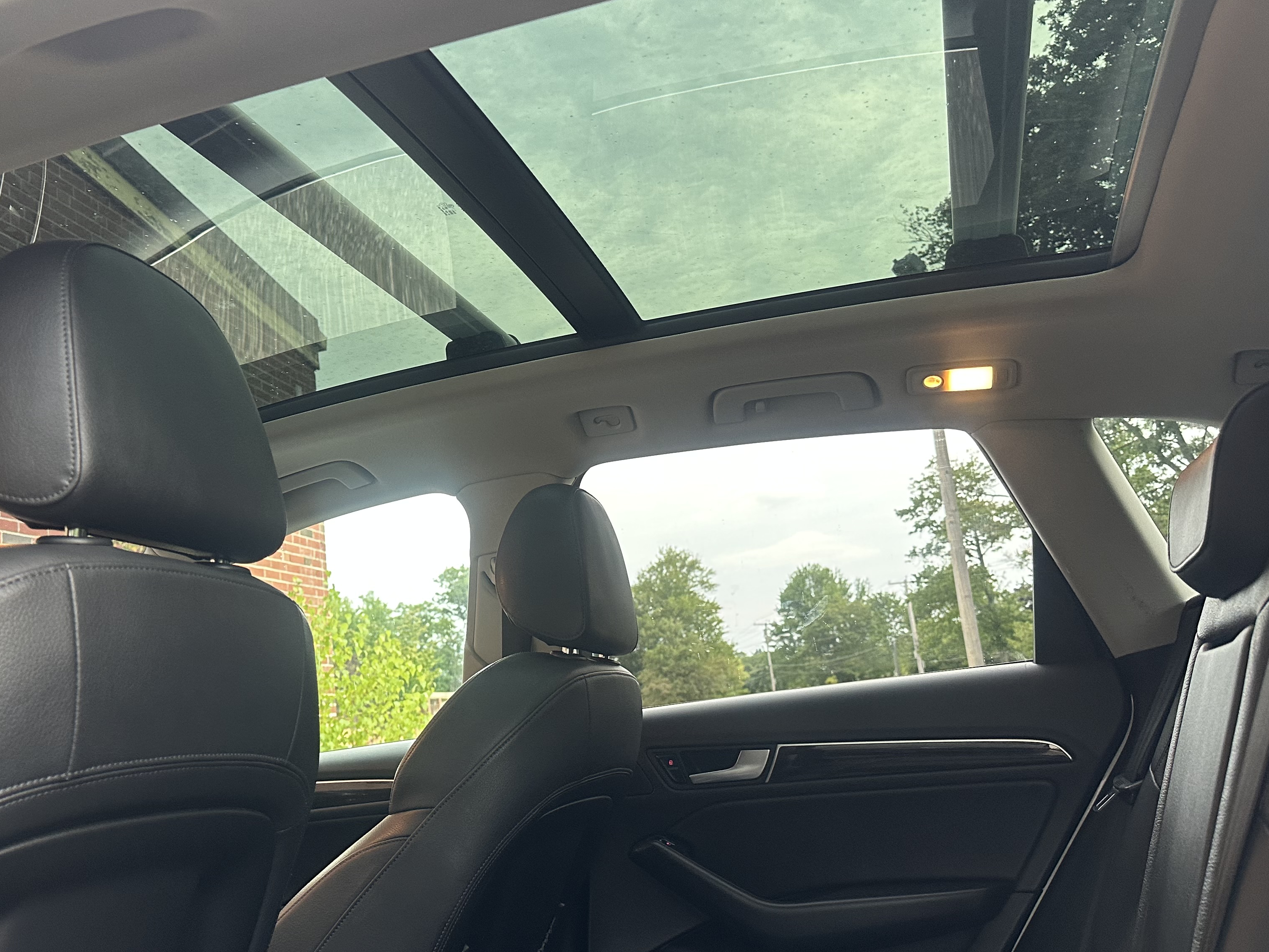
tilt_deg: +9.9
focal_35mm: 32
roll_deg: +3.3
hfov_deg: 56.4
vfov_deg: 44.1
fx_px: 1173
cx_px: 516
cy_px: 521
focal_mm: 6.86
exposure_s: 1/78
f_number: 1.78
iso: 250
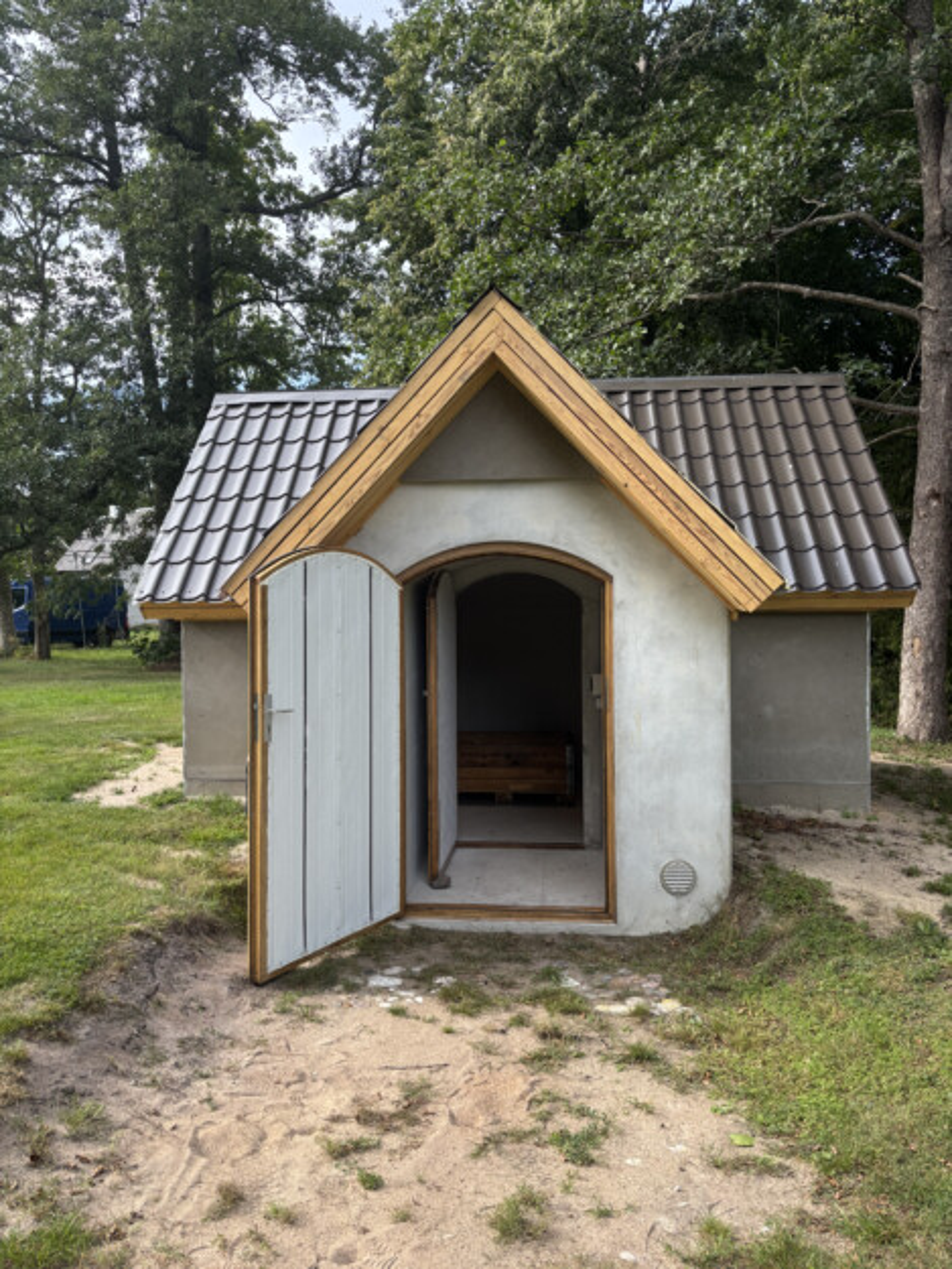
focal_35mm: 26
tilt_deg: -1.0
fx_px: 953
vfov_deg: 67.3
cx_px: 476
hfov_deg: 53.1
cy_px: 634
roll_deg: -0.6
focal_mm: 5.96
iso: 50
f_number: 1.6
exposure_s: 1/581
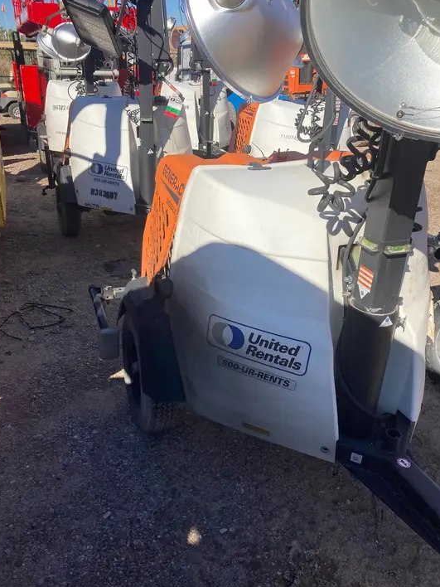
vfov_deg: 61.6
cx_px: 215
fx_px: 491
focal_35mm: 29
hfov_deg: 48.2
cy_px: 302
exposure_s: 1/2024
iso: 20
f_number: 1.8
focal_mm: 3.99
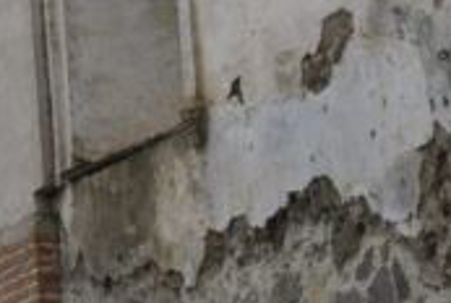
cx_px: -847
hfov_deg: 7.4
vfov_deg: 5.6
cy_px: 94
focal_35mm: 248
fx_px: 3112
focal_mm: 28
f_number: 8
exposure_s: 1/250
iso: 400
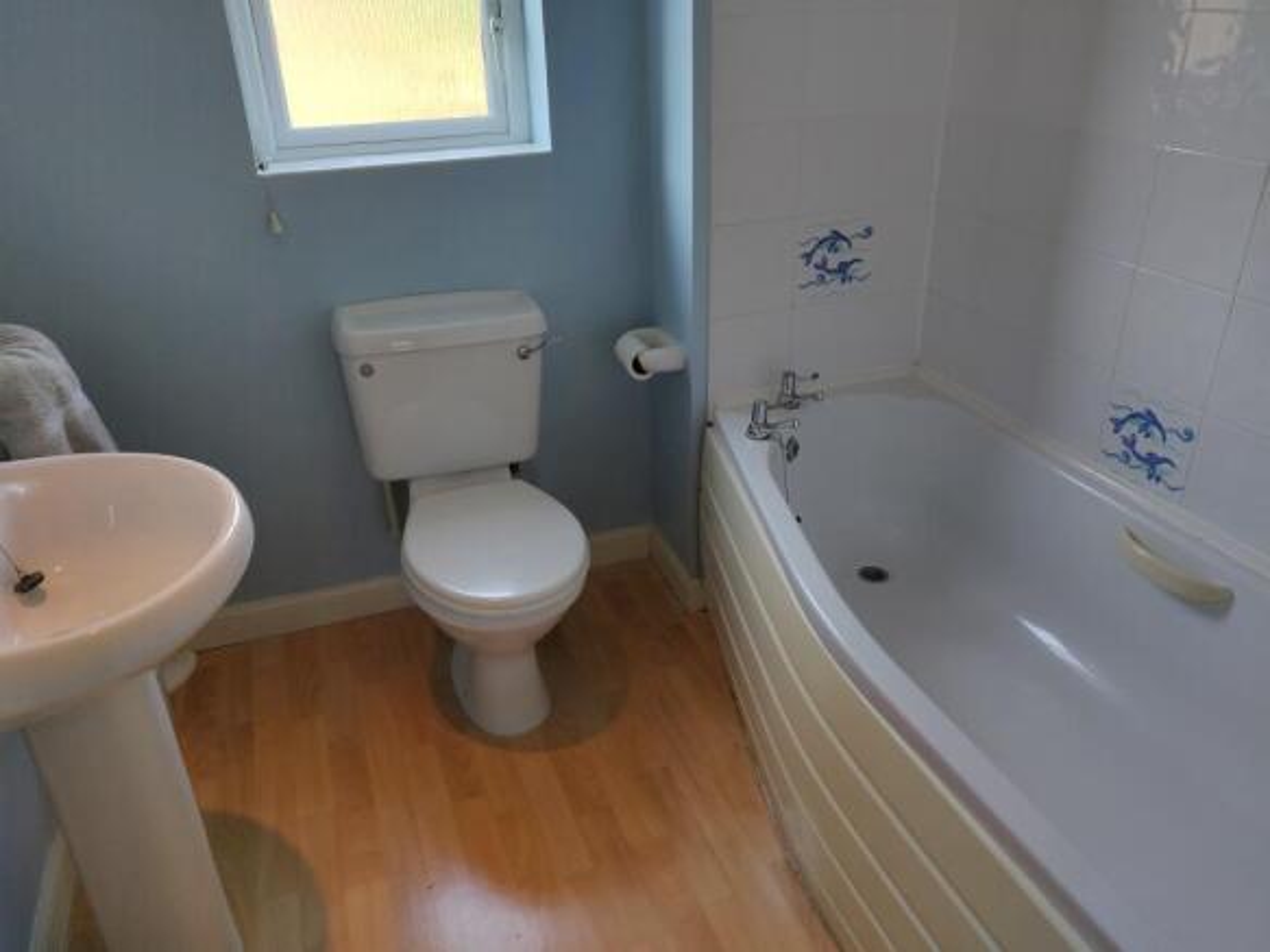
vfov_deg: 54.9
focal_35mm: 25
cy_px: 476
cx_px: 635
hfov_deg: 69.4
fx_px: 917
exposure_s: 1/116
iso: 100
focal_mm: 4.25
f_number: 1.7
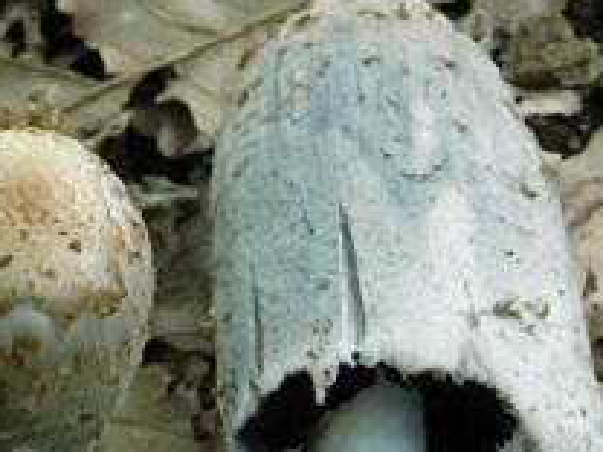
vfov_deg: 8.3
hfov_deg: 11.4
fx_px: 3014
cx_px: 264
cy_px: 771
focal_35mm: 173
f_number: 3.7
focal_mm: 8
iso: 125
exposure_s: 1/60
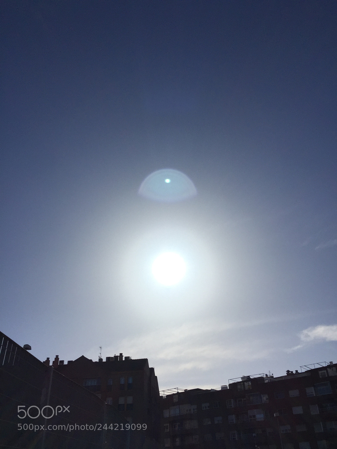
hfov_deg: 48.2
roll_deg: +2.2
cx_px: 168
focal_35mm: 29
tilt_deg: +35.1
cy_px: 224
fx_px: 376
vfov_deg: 61.7
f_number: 2.2
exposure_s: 1/20000
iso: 40
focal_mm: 4.15
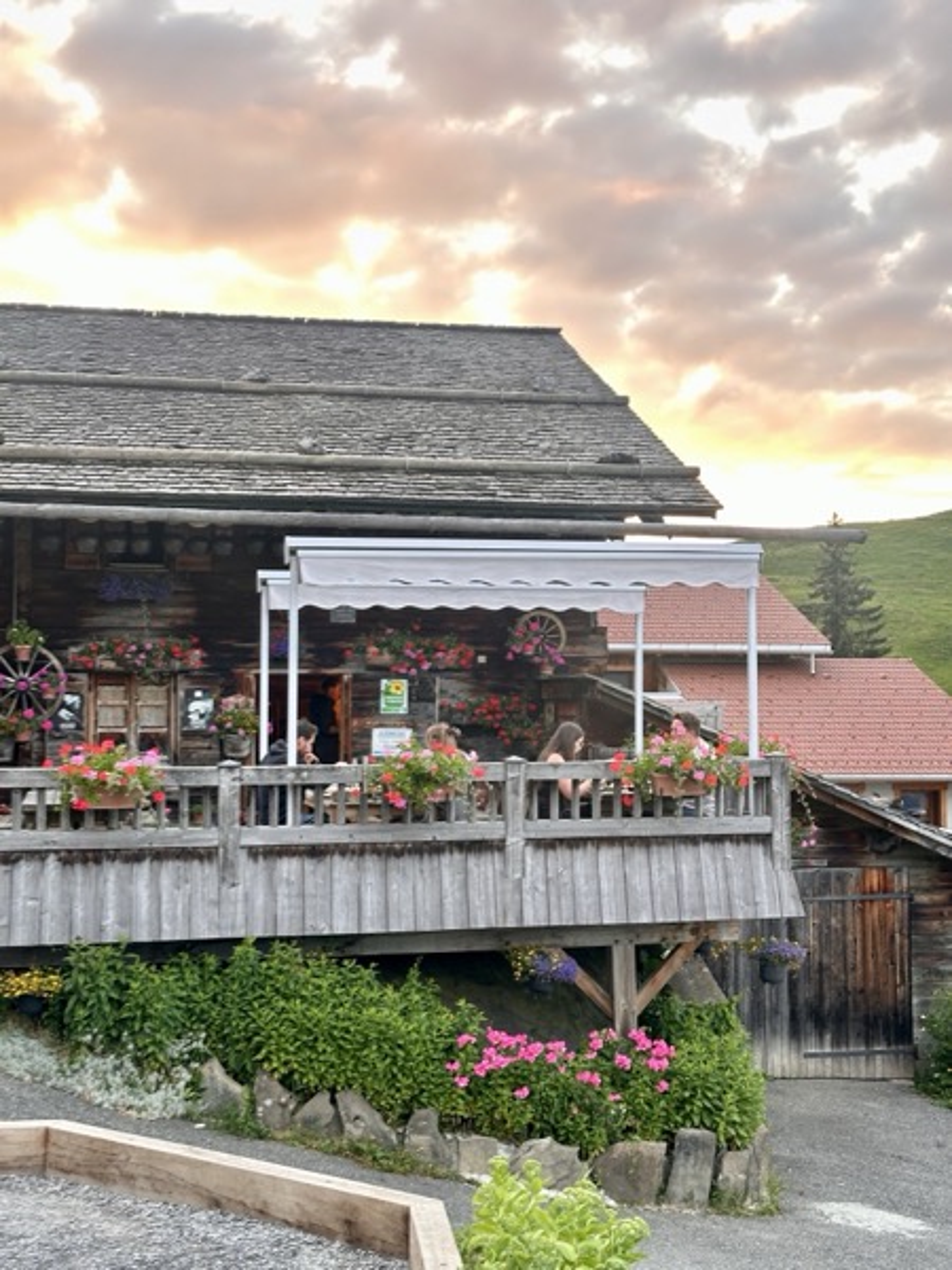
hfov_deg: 30.3
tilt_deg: +2.7
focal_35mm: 48
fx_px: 1760
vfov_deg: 39.7
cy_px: 635
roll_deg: -0.4
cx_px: 476
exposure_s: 1/60
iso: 125
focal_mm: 6.86
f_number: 1.78
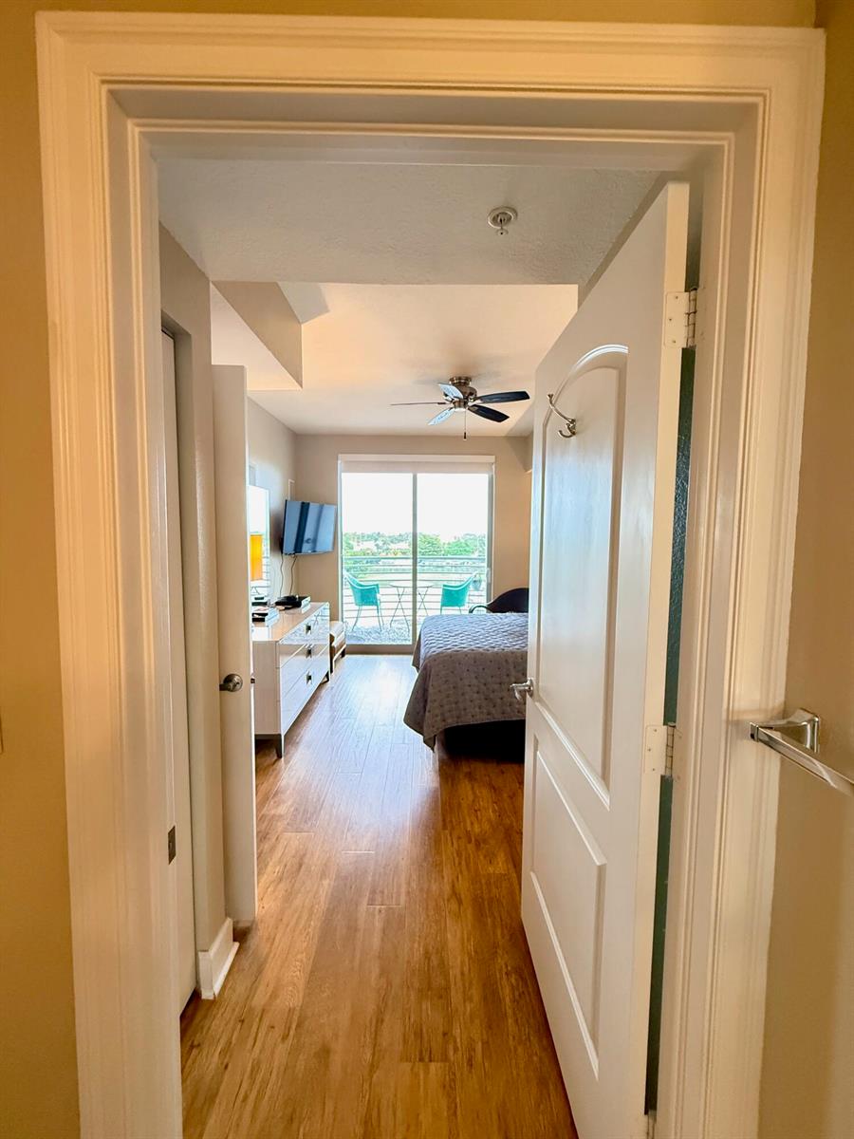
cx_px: 427
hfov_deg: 85.7
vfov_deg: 102.1
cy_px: 570
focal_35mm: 14
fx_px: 461
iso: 640
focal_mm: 2.22
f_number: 2.2
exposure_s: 1/60
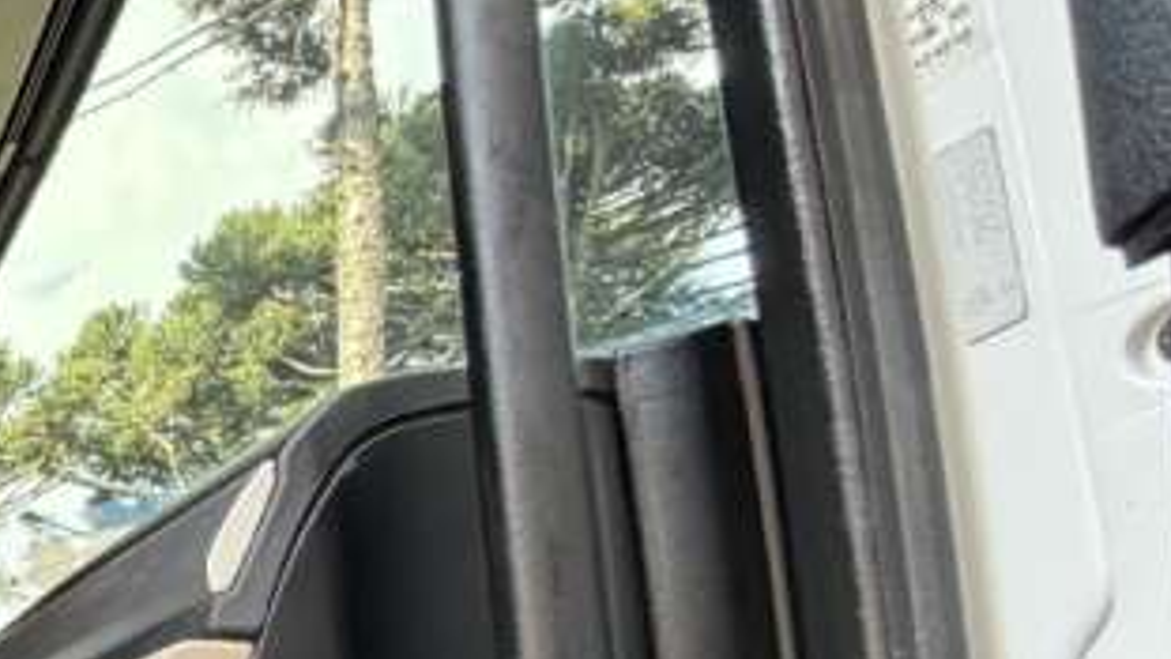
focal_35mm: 53
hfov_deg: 24.8
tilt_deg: +4.7
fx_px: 1646
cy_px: 941
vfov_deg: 20.0
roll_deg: -2.5
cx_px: -757
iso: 250
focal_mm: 2.22
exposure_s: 1/121
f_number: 2.2
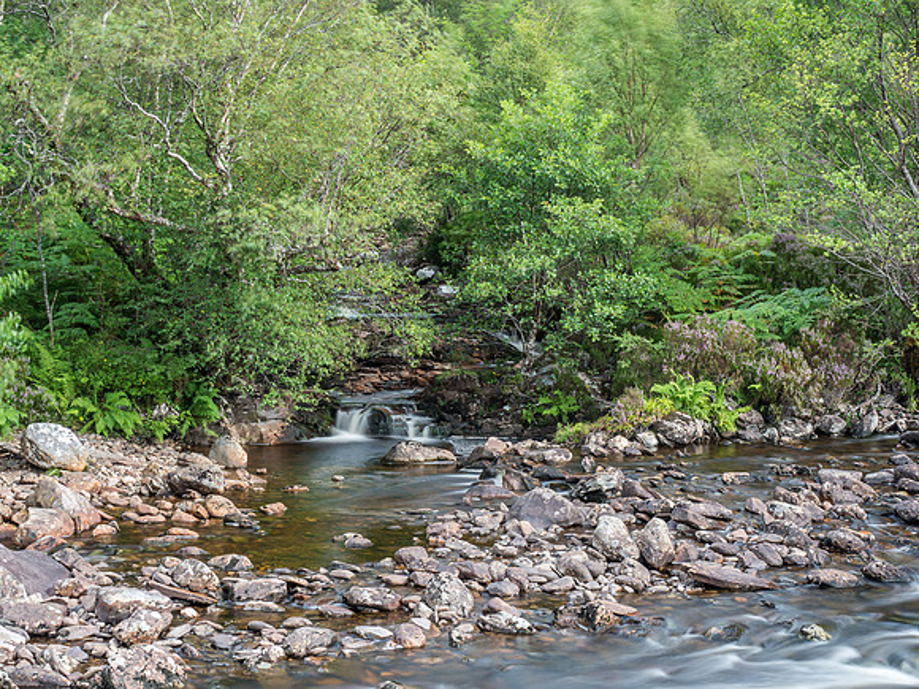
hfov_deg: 24.4
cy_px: 344
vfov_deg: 18.4
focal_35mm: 80
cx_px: 460
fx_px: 2124
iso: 200
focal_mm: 40
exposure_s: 5
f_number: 7.1
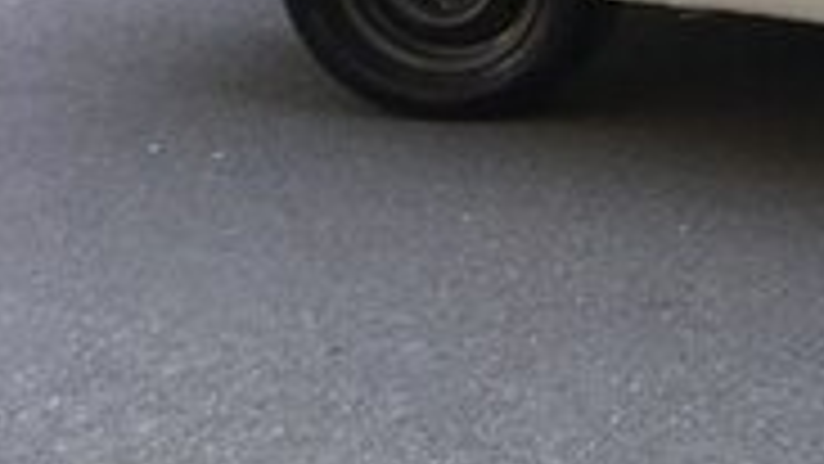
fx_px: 2491
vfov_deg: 10.5
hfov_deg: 16.3
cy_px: -65
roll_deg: -1.0
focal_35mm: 114
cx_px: 1409
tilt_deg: -12.0
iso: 32
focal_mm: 4.15
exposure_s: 1/100
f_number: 2.2
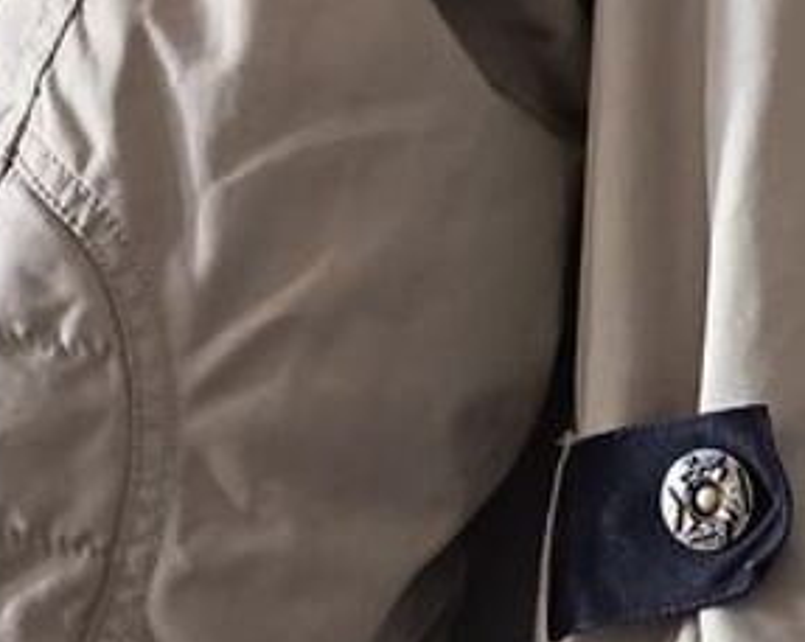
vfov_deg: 14.1
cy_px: 430
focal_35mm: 109
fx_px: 2594
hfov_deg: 15.9
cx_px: 1287
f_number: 1.7
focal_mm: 5.27
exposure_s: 1/16.7
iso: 3209
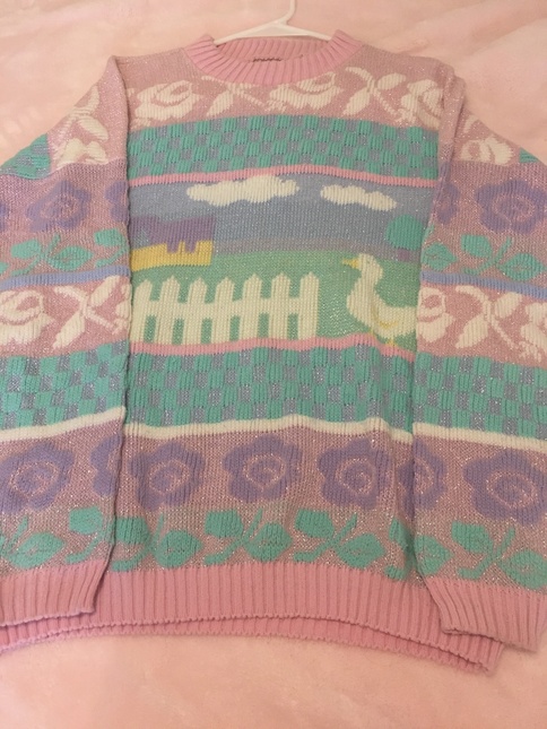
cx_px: 274
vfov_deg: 61.7
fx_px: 611
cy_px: 364
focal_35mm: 29
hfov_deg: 48.2
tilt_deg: -64.0
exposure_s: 1/30
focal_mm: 4.15
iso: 160
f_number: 2.2
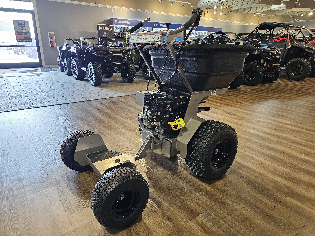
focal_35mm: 23
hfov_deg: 73.9
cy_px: 118
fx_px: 209
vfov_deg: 58.9
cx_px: 158
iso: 400
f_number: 1.7
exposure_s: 1/120
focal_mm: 6.3
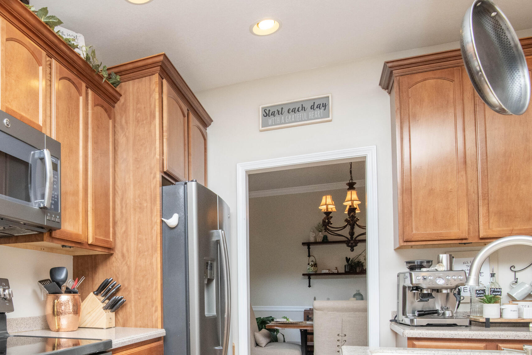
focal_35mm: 28
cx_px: 124
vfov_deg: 43.9
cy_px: 290
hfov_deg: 61.3
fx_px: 414
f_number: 9
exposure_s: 1/250
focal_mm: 16
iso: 500
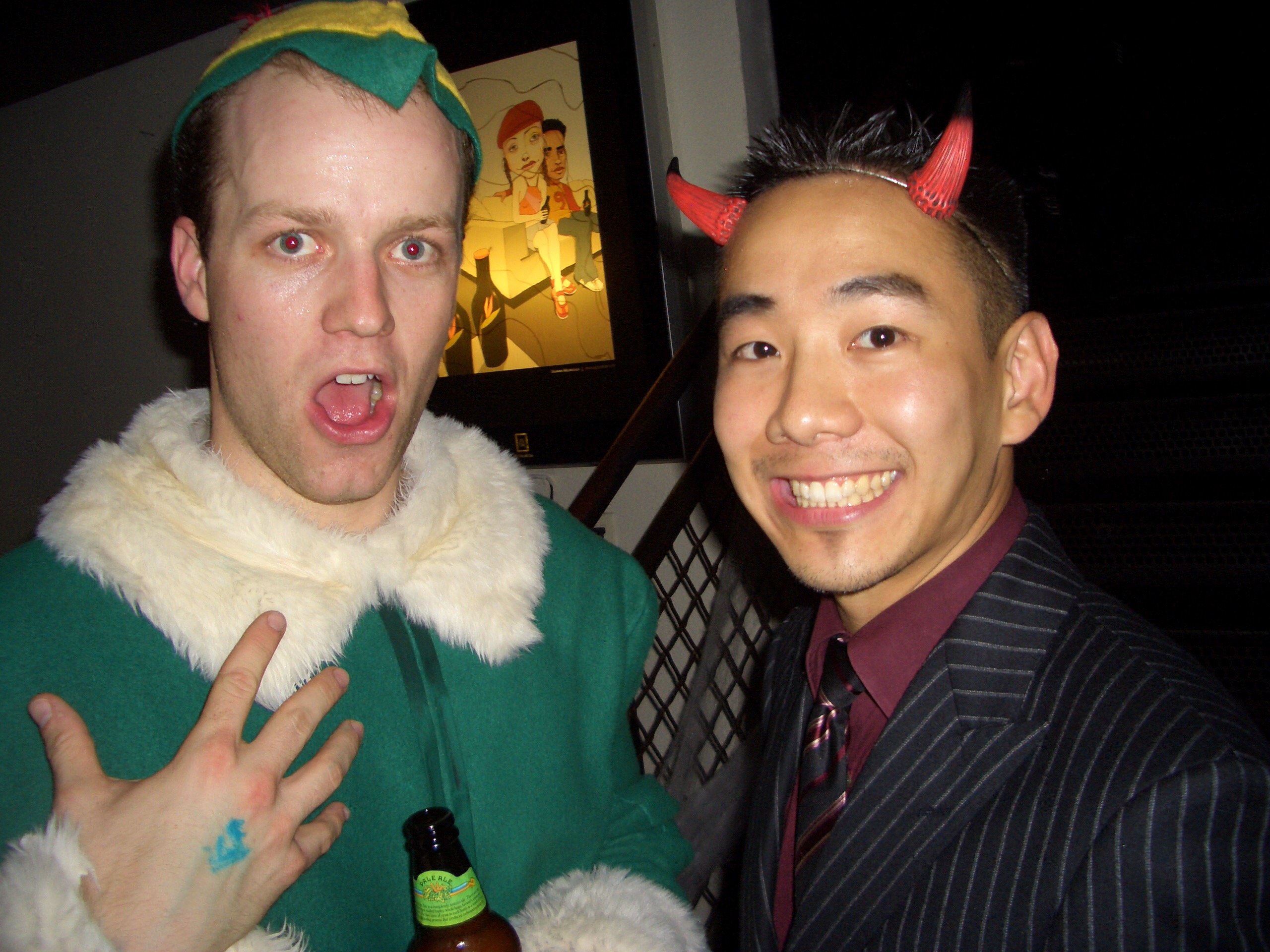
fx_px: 1284
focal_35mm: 35
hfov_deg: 52.6
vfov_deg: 40.7
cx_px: 635
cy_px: 476
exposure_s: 1/60
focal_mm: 5.8
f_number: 2.6
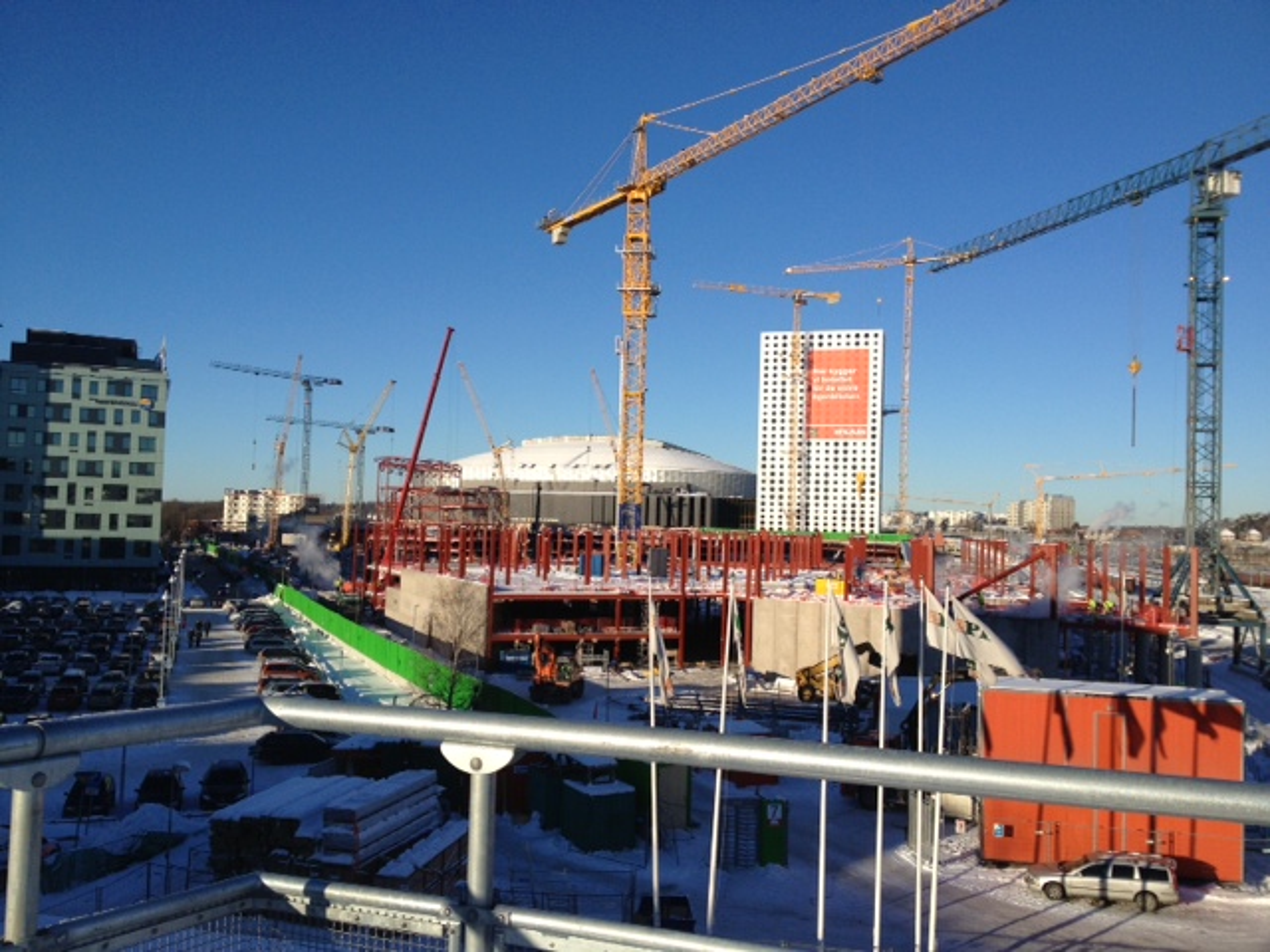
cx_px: 635
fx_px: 1284
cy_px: 476
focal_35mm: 35
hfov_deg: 52.6
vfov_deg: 40.7
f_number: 2.4
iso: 50
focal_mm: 4.28
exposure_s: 1/2045
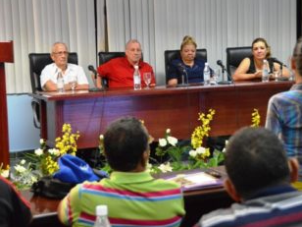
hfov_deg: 23.2
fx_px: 733
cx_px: 184
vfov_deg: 17.6
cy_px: 98
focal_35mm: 84
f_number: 4.5
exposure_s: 1/160
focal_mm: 44
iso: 3200
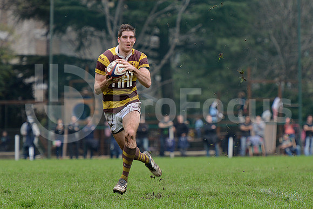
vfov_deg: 6.2
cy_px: 104
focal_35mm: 220
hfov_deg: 9.4
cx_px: 156
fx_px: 1913
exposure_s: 1/500
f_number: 4
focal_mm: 220
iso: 500
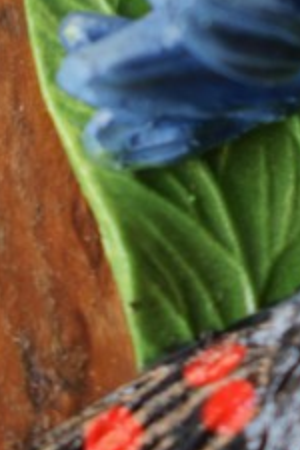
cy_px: -550
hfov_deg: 3.3
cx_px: 324
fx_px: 5282
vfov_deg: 4.8
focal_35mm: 423
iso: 400
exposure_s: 1/100
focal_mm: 55
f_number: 5.6
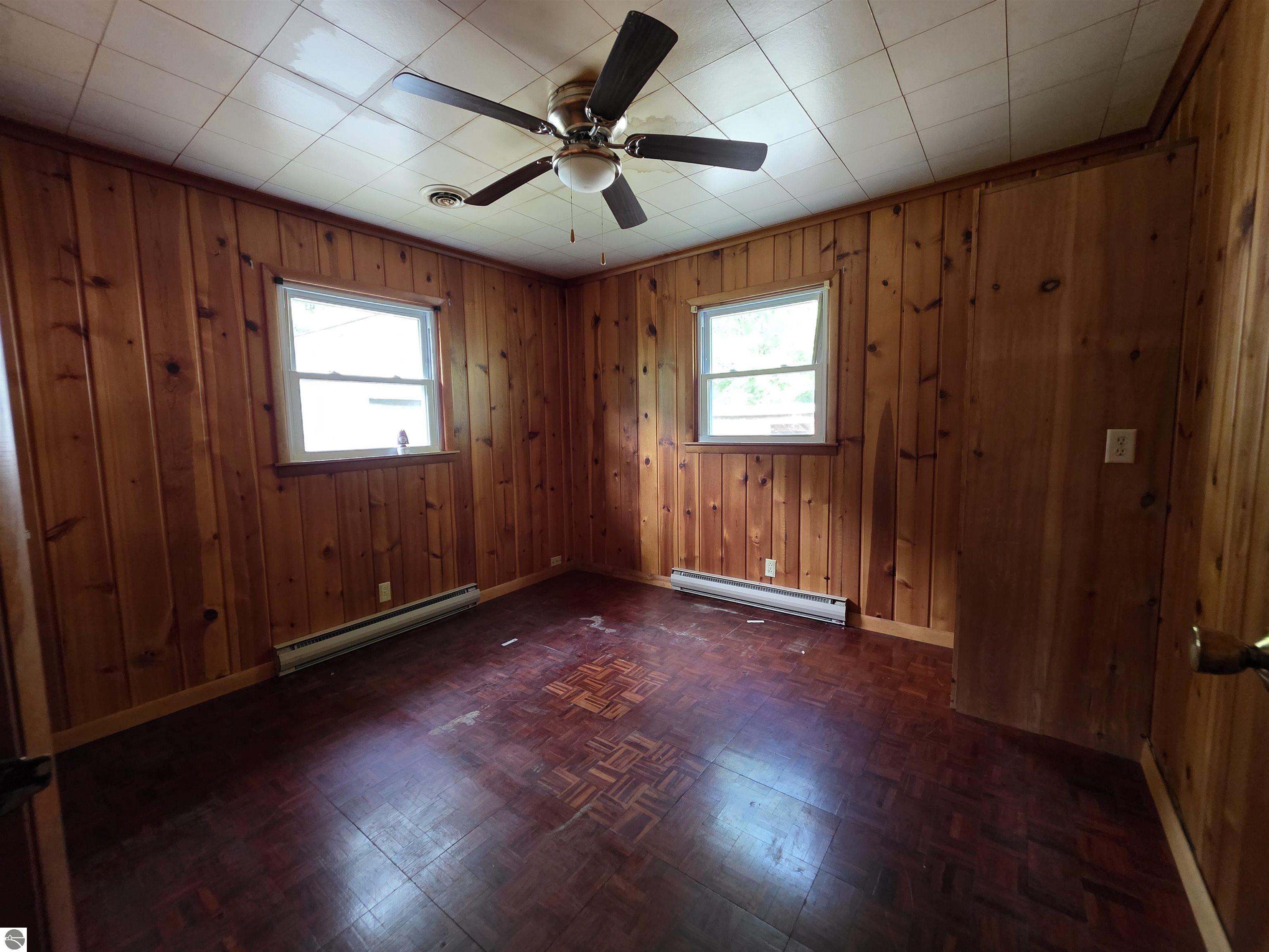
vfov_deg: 89.9
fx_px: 477
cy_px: 476
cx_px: 634
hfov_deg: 106.2
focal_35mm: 13
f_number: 1.9
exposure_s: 1/60
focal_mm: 2.2
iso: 800
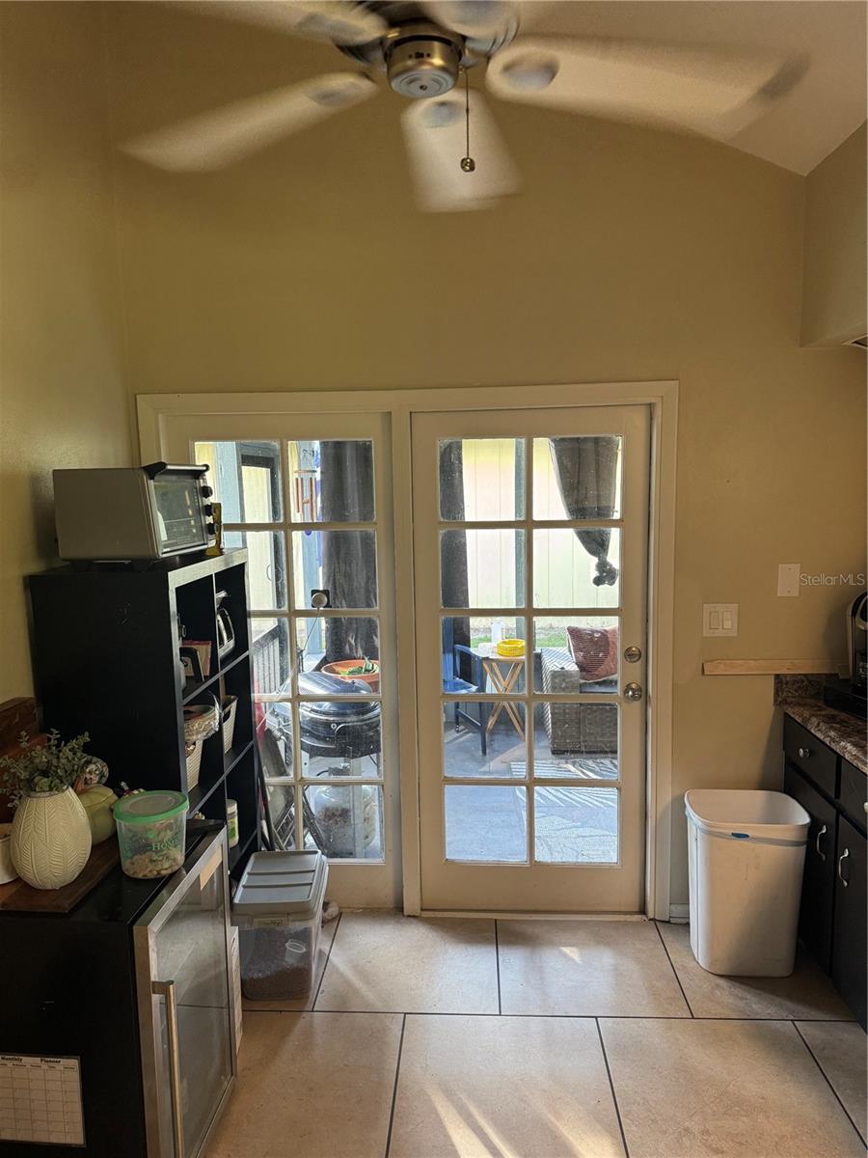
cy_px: 579
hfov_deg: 56.8
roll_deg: +1.4
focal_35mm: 24
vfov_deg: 71.6
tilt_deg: -7.4
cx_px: 434
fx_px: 802
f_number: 1.78
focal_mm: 6.76
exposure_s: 1/60
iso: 250
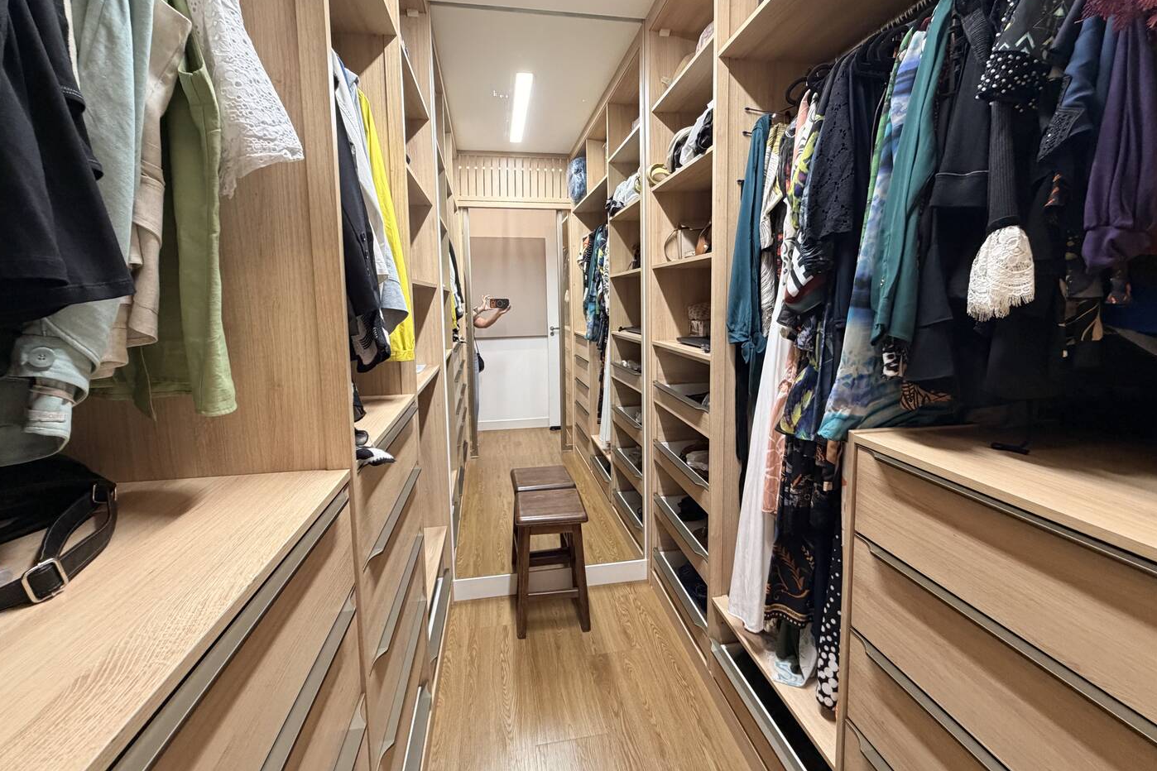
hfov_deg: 100.4
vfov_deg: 77.1
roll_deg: +1.7
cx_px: 576
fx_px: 482
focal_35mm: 15
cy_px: 345
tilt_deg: -5.7
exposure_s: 1/60
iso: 320
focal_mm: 2.22
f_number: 2.2
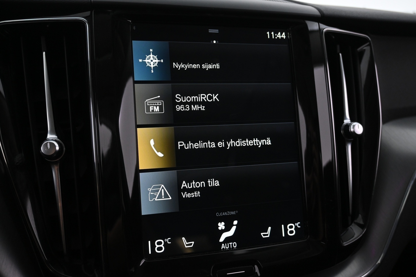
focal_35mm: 32
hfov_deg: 58.3
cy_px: 138
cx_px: 208
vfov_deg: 40.8
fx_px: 373
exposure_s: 1/30
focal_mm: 21.5
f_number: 4
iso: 1400
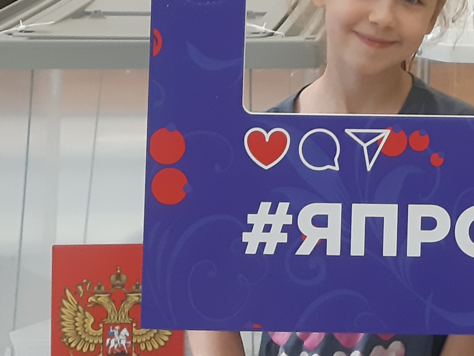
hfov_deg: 18.5
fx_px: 1342
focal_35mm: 98
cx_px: 632
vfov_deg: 13.5
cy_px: -297
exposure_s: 1/50
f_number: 1.7
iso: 100
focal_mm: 3.93
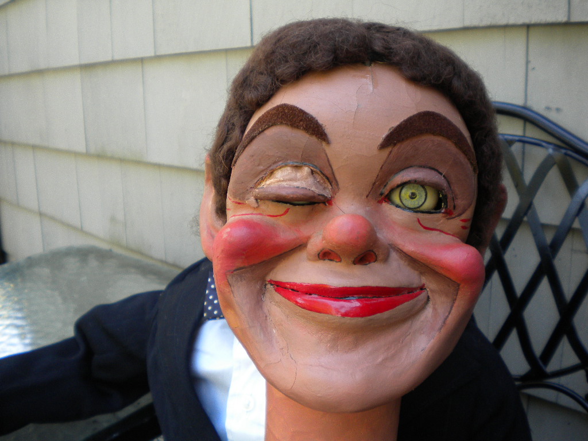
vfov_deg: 40.7
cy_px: 220
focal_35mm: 35
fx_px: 595
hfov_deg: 52.6
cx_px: 294
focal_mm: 6.3
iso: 151
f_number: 3.1
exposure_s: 1/65.4
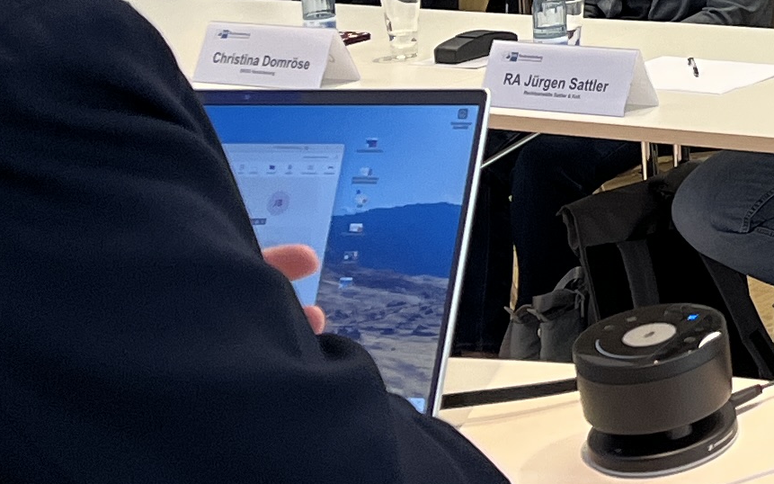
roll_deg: +3.3
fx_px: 2721
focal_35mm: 129
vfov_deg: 9.8
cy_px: -302
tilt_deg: -4.9
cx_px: 1286
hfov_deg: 14.6
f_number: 1.6
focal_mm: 5.1
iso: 125
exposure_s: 1/100
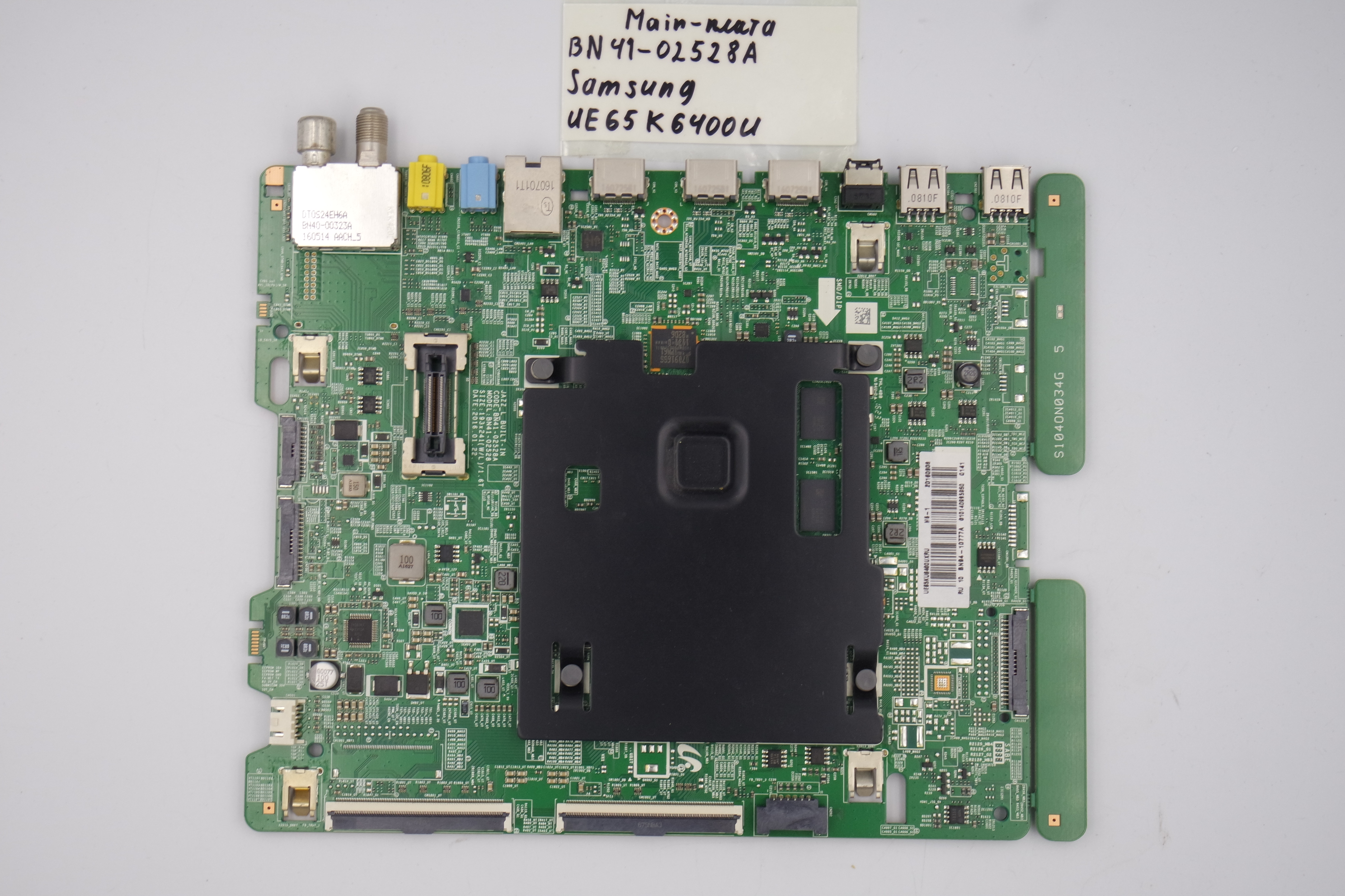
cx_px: 672
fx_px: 2017
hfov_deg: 36.9
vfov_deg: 25.1
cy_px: 448
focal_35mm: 54
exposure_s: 1/125
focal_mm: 20
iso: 200
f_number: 5
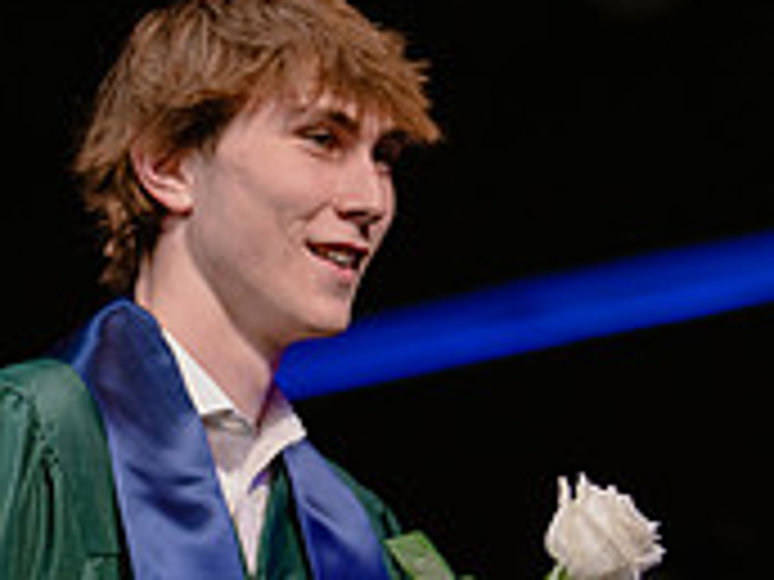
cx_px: 404
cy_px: 452
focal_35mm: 193
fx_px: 4315
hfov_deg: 10.2
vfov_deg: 7.7
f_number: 1.2
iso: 640
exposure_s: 1/320
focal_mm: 50
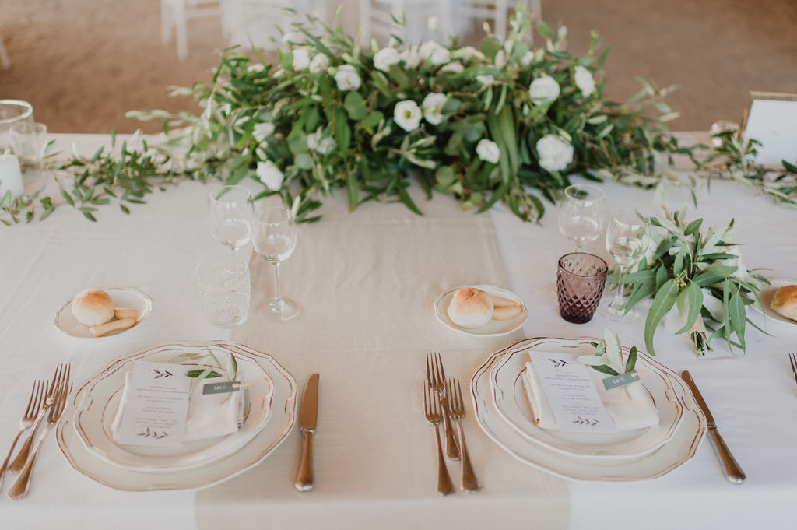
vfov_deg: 34.8
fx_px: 845
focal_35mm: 38
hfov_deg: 50.5
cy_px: 248
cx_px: 398
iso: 320
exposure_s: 1/800
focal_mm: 35
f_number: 1.6
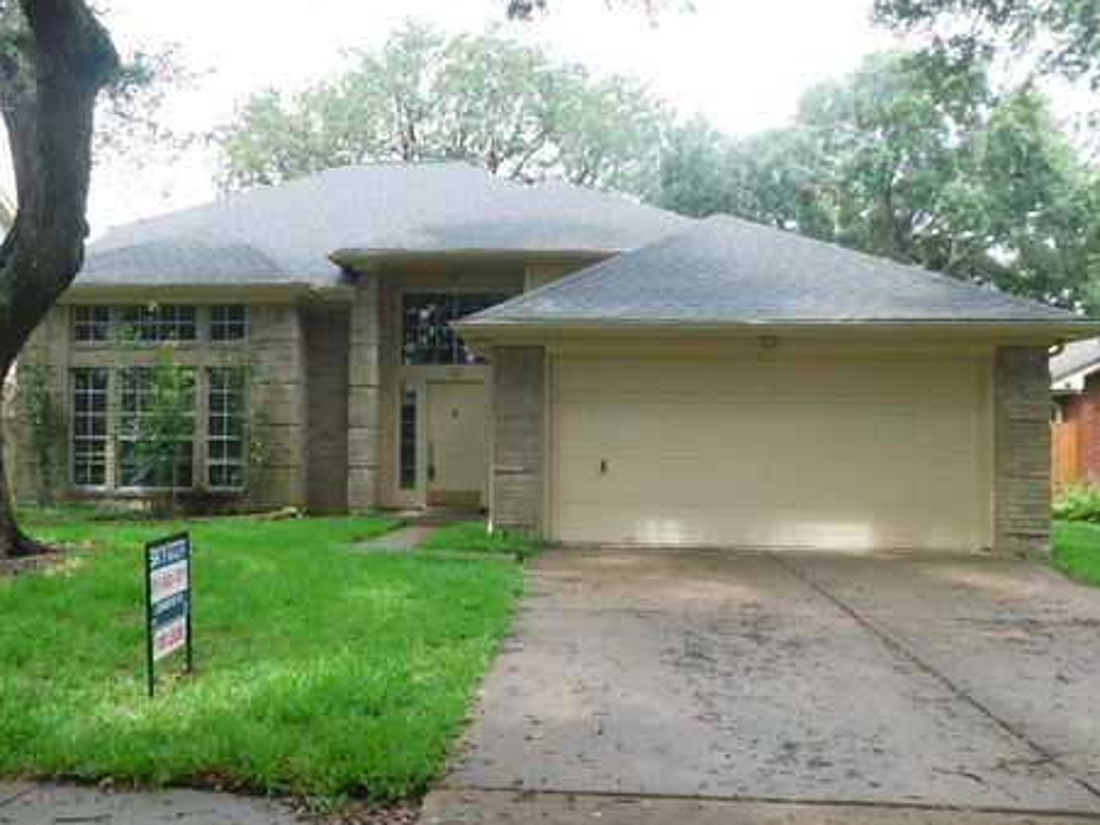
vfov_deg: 45.4
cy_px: 432
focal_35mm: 31
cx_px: 509
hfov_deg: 58.3
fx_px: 985
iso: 125
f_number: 3.2
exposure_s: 1/250
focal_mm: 4.9
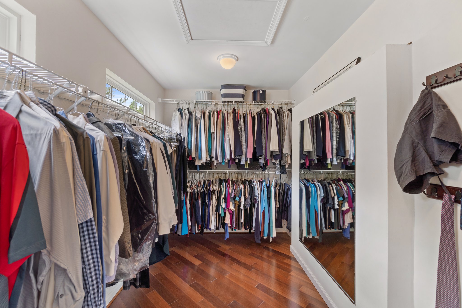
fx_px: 192
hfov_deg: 100.4
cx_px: 231
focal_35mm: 15
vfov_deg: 77.3
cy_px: 154
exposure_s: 1/1.67
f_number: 8
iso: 100
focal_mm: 10
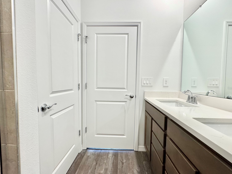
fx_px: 101
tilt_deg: -3.2
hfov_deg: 98.2
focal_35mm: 15
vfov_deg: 81.8
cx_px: 118
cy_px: 88
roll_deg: +0.2
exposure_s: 1/120
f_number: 2.2
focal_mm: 2.22
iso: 200
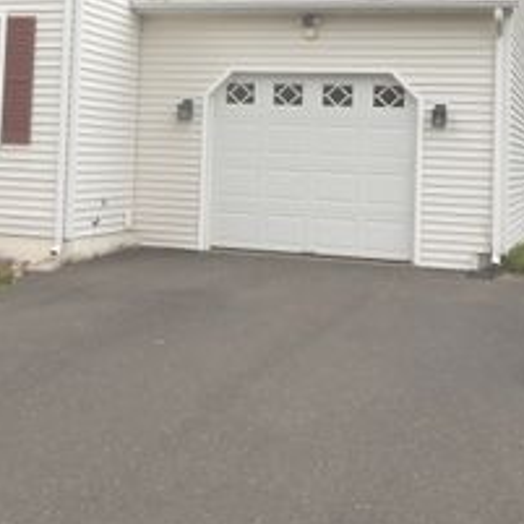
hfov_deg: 25.7
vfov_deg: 25.5
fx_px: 1130
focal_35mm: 66
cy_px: 85
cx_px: 107
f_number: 3.8
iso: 80
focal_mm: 5.3
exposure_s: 1/125
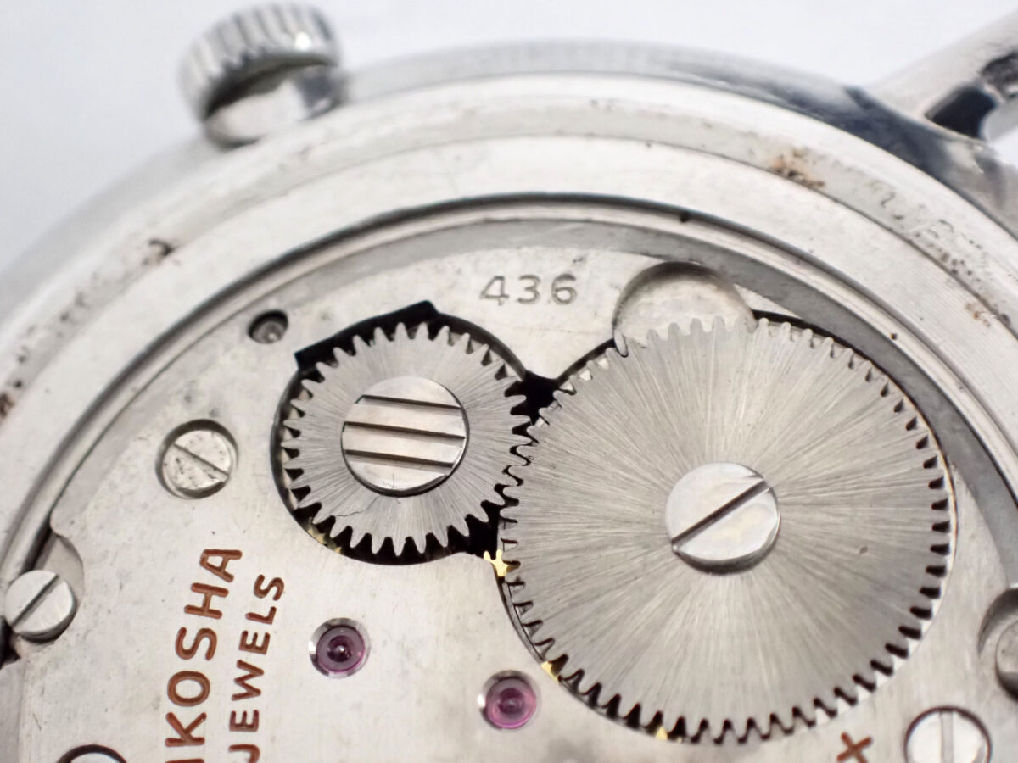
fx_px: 2941
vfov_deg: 14.8
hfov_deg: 19.6
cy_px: 382
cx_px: 509
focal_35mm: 100
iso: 1600
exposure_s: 1/50
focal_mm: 18
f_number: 4.9
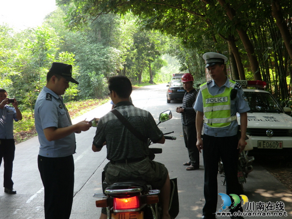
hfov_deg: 40.4
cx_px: 146
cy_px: 110
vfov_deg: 30.9
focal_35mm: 47
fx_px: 396
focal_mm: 8.4
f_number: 4
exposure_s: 1/60
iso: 64
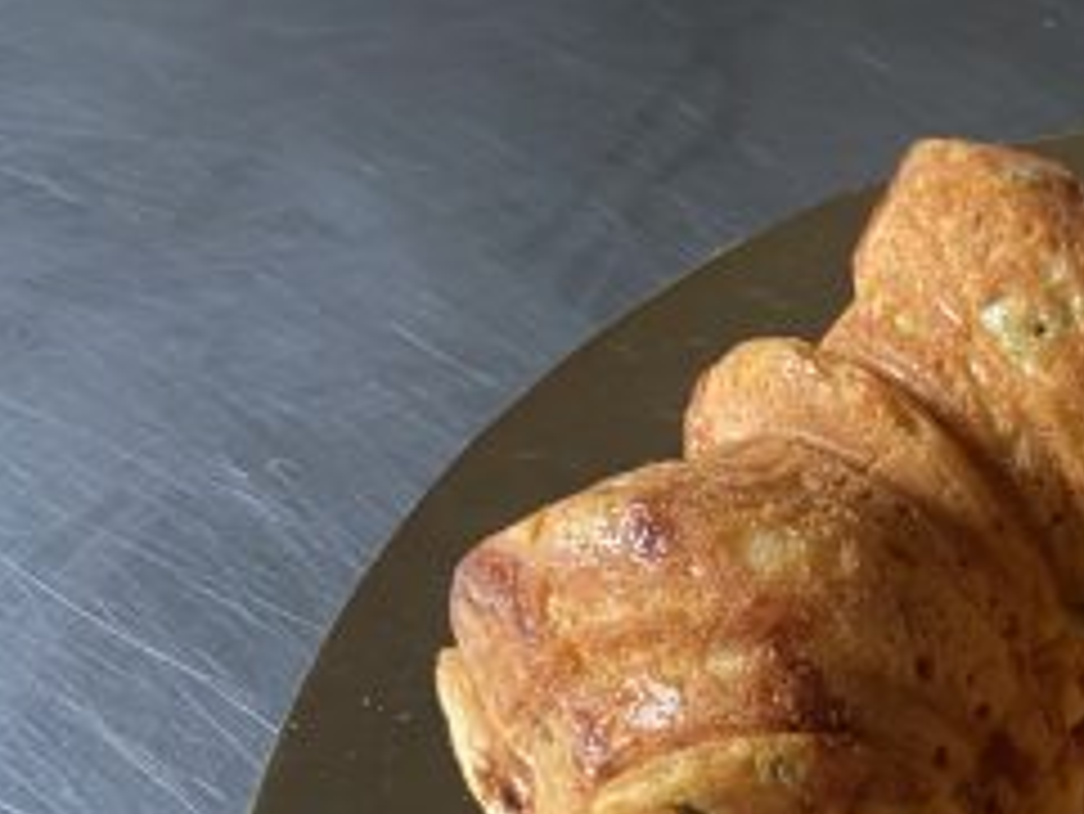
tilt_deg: -58.7
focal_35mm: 72
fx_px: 2256
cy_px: 827
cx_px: 1316
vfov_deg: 19.8
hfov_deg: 24.4
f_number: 1.8
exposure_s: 1/60
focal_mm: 4.25
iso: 250
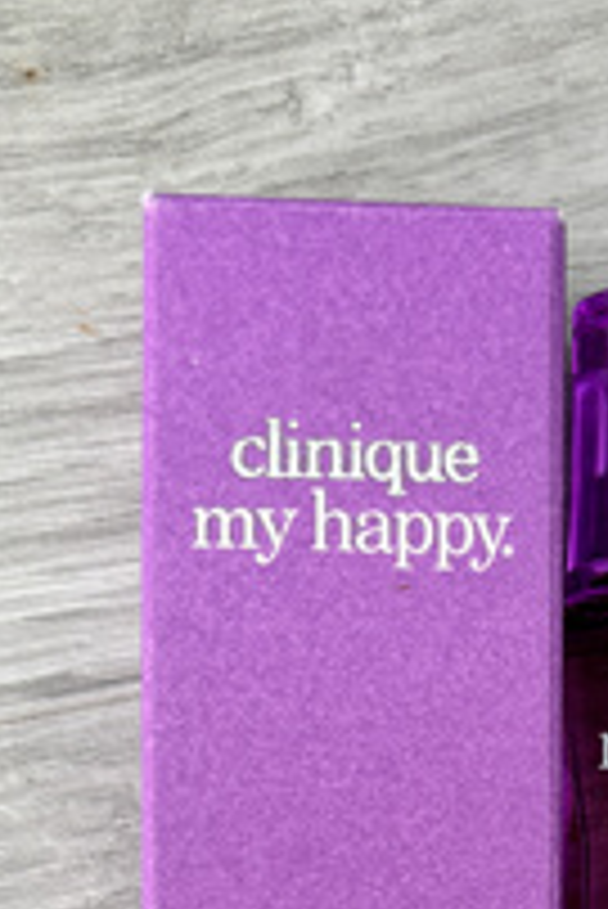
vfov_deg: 27.2
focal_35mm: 67
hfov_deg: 19.8
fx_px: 1694
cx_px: 583
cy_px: 1030
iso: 80
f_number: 1.6
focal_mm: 5.96
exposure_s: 1/121
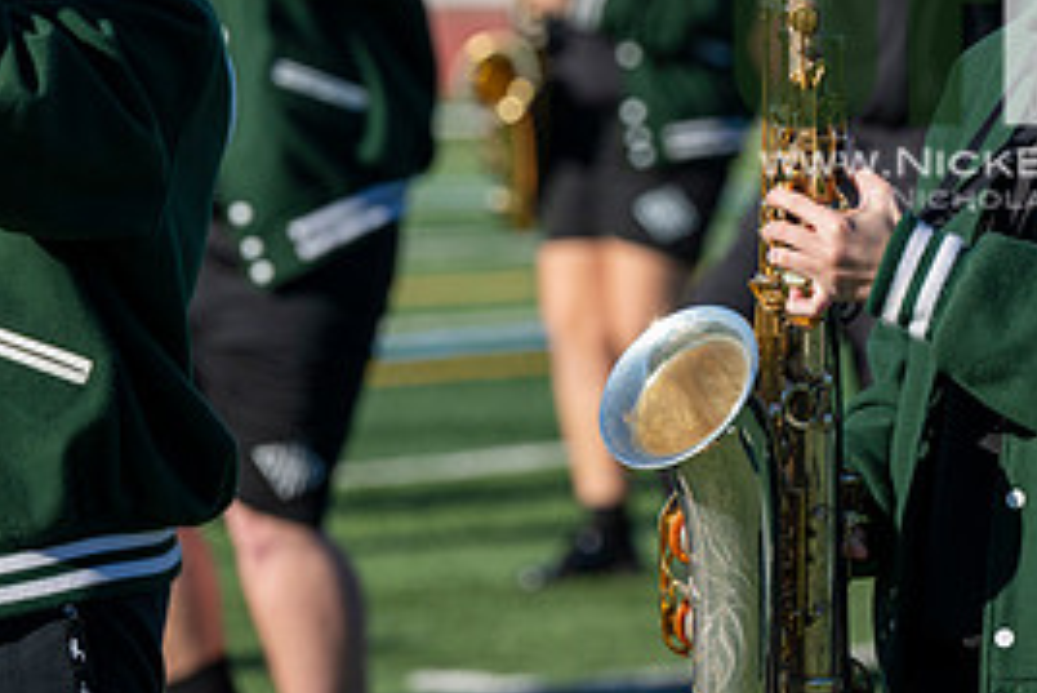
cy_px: 25
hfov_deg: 4.8
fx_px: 12479
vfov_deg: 3.2
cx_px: 1025
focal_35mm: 433
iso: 250
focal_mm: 200
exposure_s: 1/2000
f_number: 5
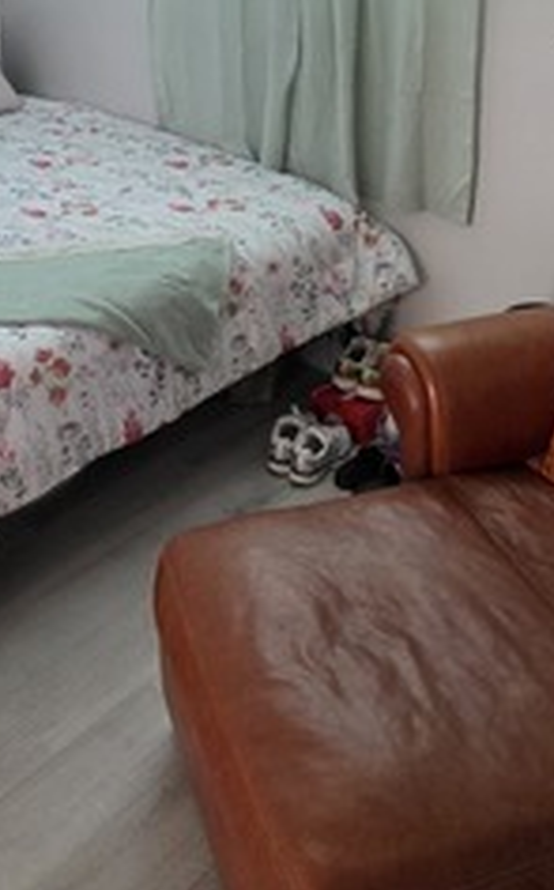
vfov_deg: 46.0
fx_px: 944
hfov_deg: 32.5
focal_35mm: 39
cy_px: 104
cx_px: 196
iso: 640
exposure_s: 1/60
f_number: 1.9
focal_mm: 2.2
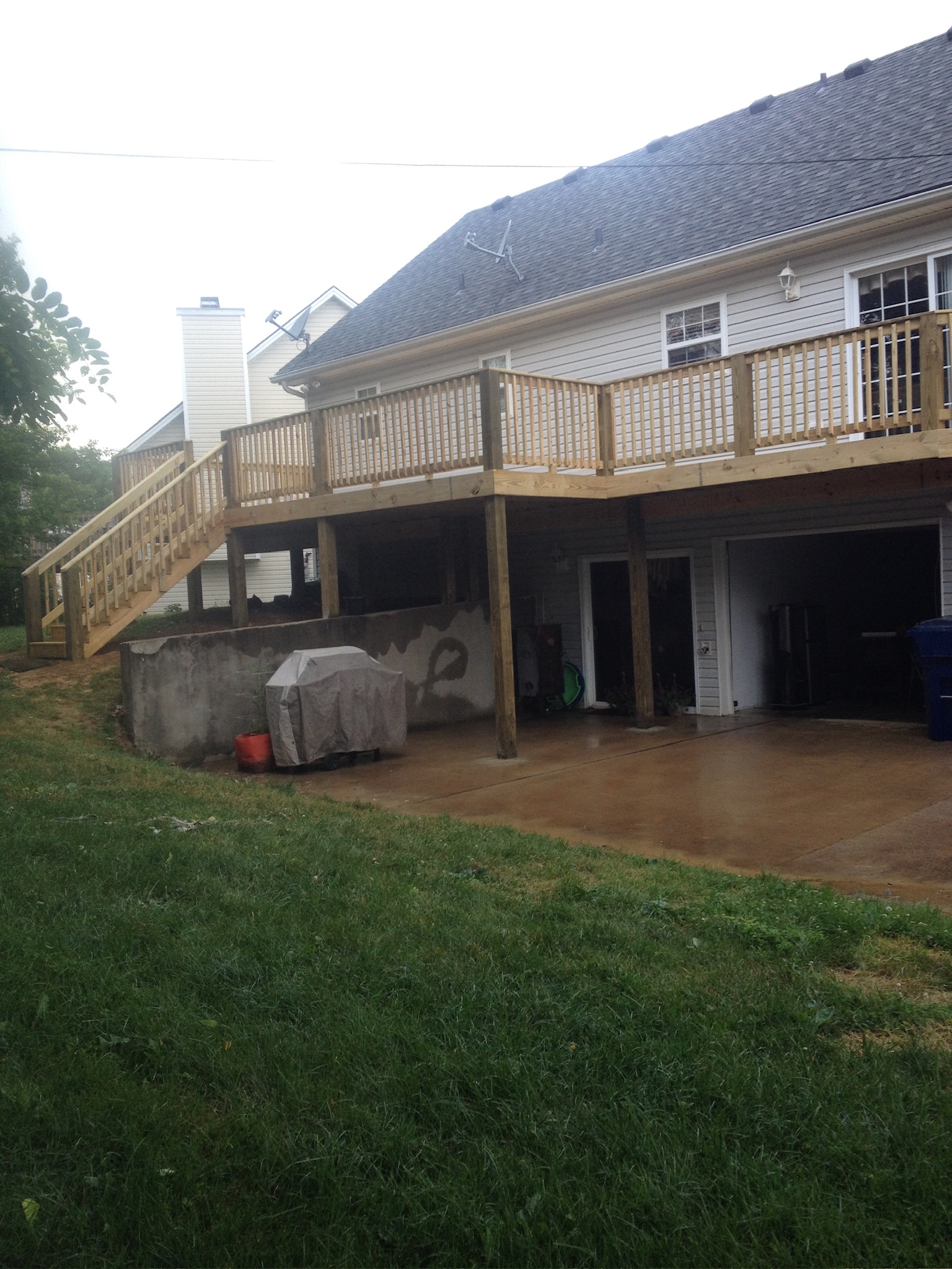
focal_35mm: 35
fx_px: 1283
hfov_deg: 40.7
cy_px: 634
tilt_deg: -3.5
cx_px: 476
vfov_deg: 52.6
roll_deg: +2.1
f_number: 2.4
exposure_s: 1/120
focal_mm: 4.28
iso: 64
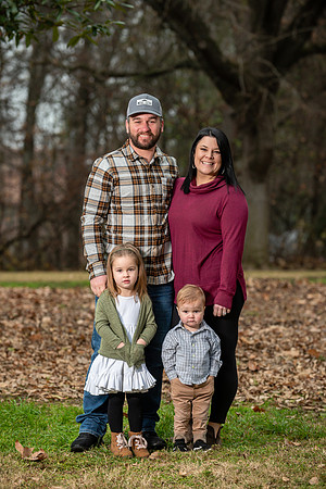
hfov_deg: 9.8
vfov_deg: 14.7
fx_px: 1902
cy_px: 244
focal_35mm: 140
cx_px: 163
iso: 200
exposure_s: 1/125
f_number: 4
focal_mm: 140
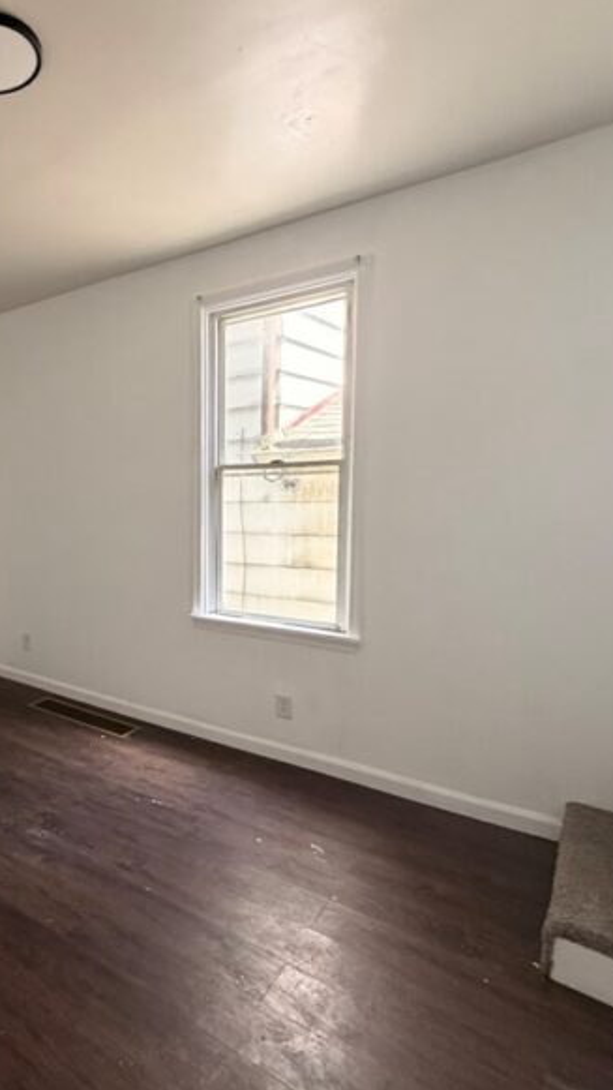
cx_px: 71
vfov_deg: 83.8
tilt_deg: -5.7
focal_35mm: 21
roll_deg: +1.1
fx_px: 607
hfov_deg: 48.5
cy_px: 548
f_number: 2.2
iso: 320
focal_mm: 2.22
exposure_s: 1/109
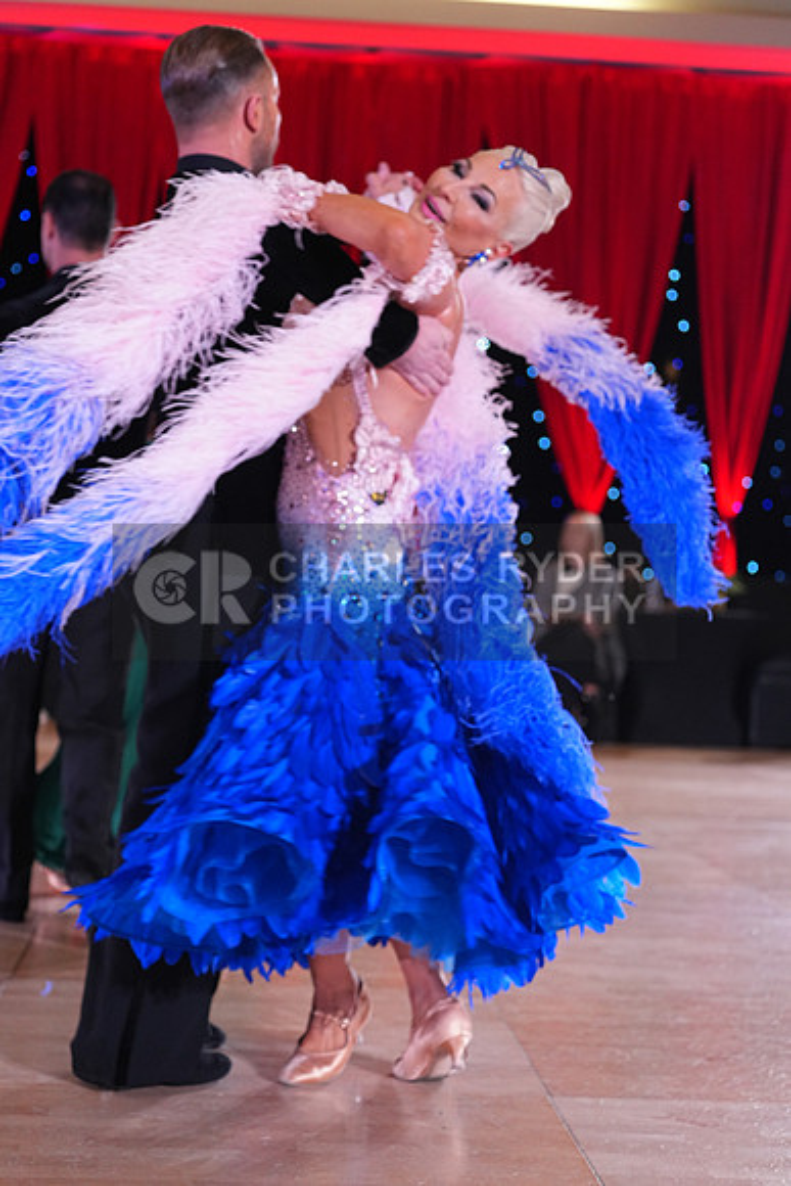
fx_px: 2306
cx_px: 396
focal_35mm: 70
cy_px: 593
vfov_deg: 28.8
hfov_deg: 19.5
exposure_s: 1/250
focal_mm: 70
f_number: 4
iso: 2500
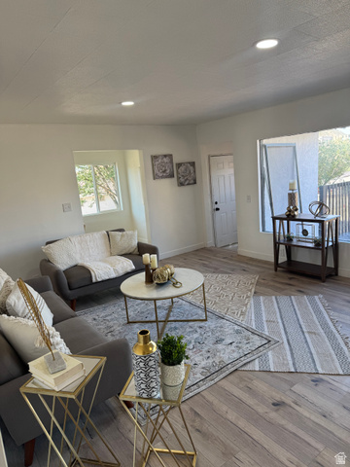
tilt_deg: -9.9
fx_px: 324
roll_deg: +5.8
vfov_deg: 71.6
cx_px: 175
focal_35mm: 24
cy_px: 234
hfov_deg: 56.8
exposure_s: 1/121
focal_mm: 6.76
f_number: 1.78
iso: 64
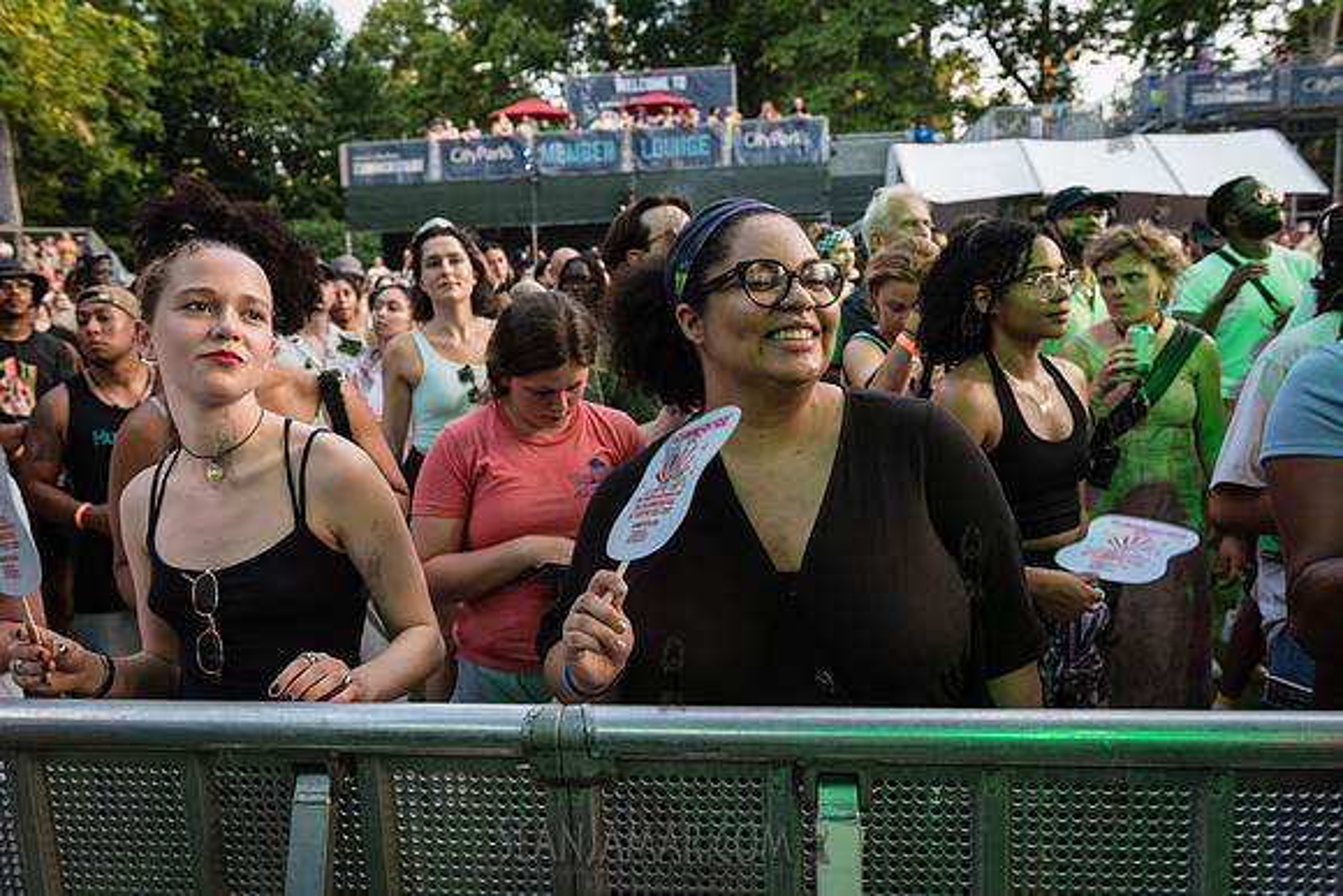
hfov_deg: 63.6
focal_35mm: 29
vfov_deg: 45.0
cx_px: 672
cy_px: 448
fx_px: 1082
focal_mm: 29
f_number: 4
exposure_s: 1/320
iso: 1000
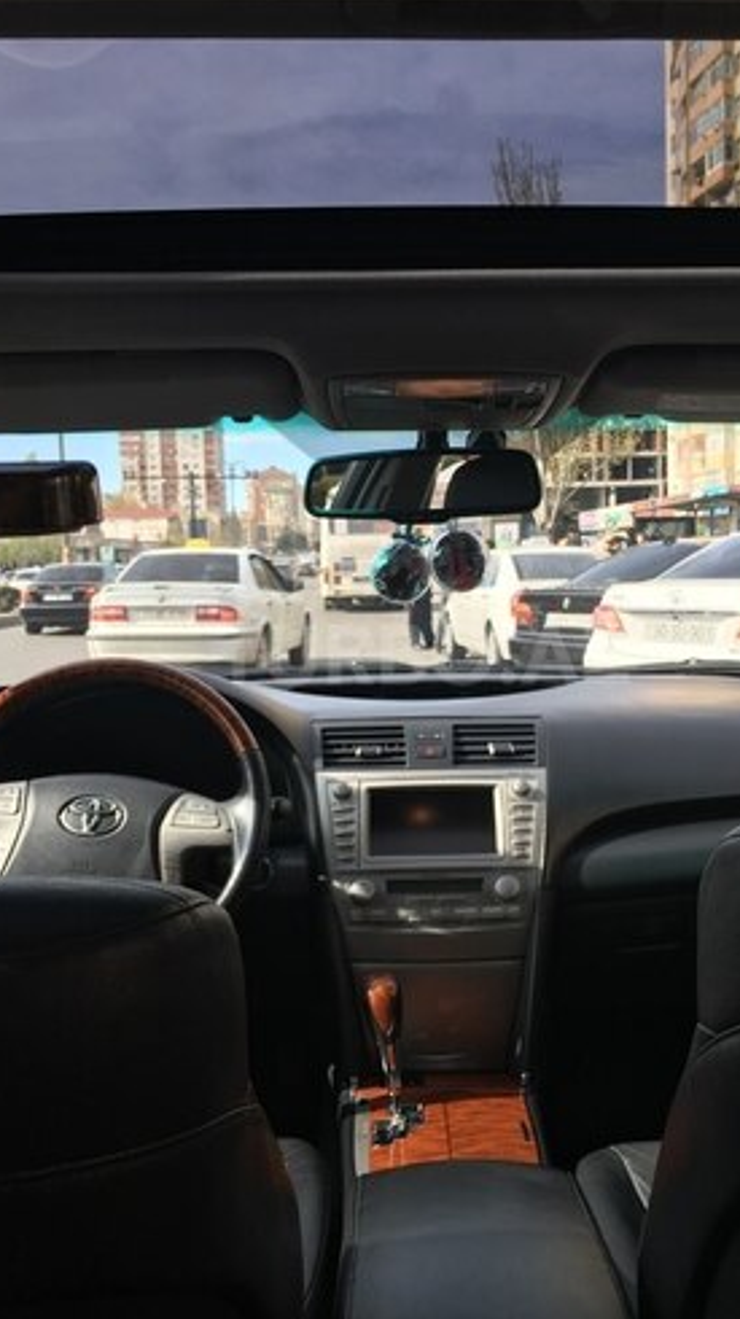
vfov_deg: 61.0
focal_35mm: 32
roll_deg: +0.4
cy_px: 654
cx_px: 422
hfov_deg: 36.6
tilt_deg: -5.5
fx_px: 1118
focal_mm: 4.15
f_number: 2.2
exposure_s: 1/418
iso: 25
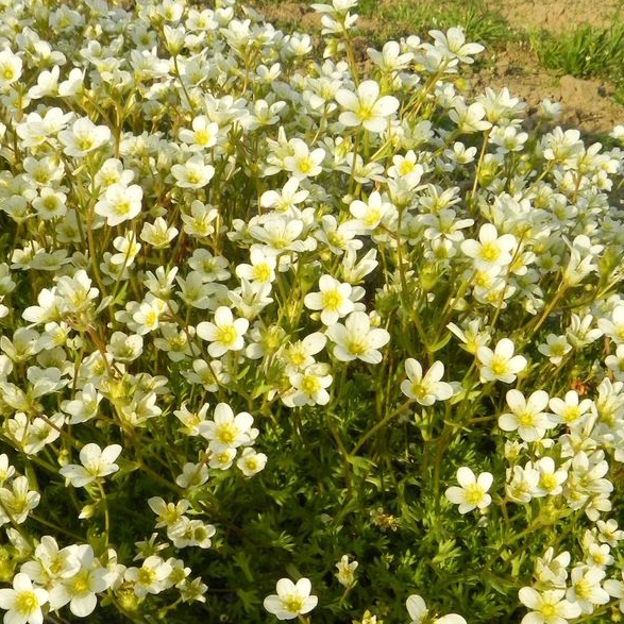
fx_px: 714
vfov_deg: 46.4
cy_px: 419
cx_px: 309
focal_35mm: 35
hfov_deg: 47.2
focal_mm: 5.2
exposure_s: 1/160
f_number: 8
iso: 200
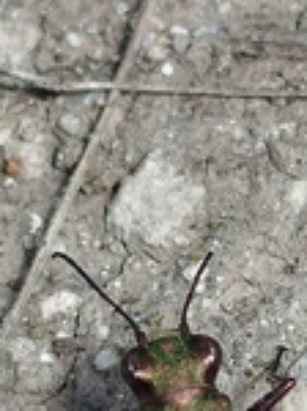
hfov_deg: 11.8
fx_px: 1470
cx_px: 291
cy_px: 436
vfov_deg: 15.5
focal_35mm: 124
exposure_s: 1/342
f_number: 1.7
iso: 50
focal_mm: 5.31
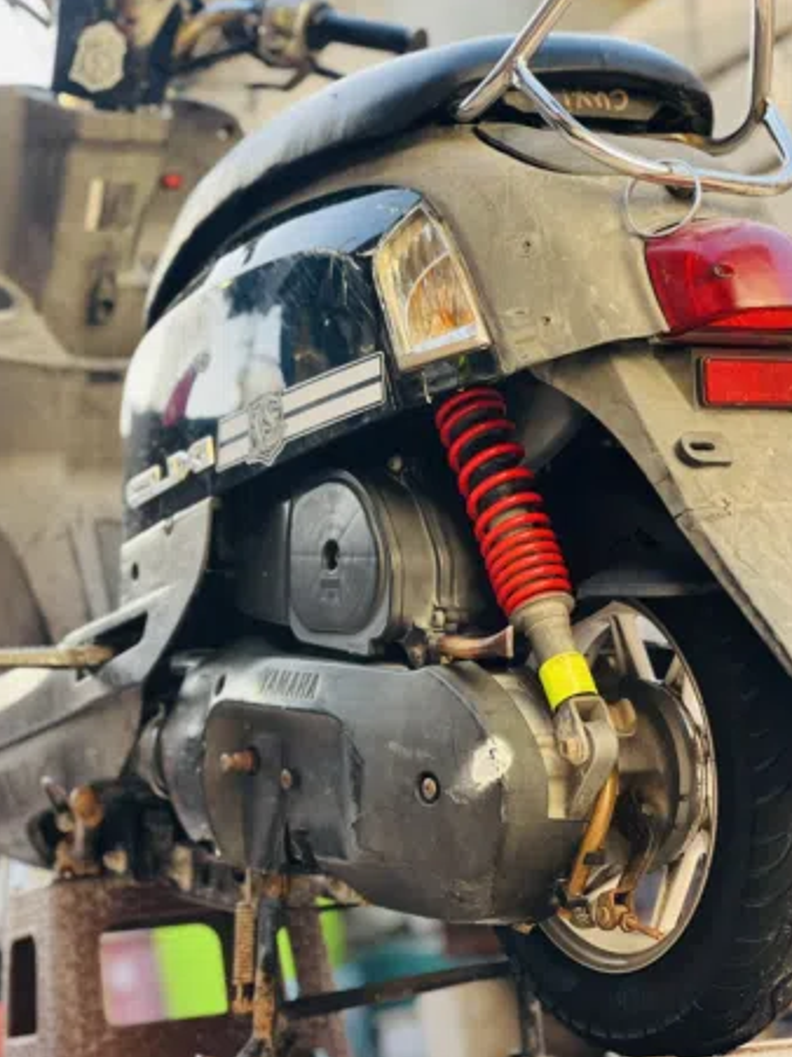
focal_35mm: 91
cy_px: 463
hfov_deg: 16.2
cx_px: 347
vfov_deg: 21.5
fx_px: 2777
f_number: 2.8
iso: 100
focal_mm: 9
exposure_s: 1/121
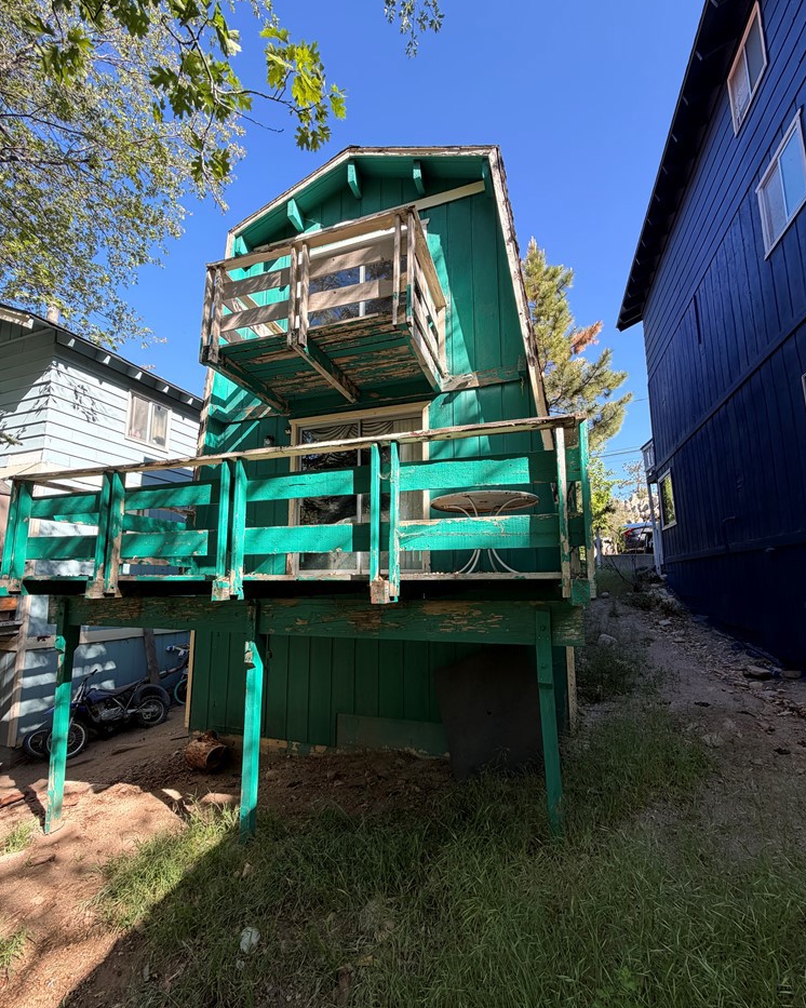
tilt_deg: +7.8
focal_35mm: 15
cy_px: 527
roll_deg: +0.5
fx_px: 447
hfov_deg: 84.0
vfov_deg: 96.7
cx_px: 398
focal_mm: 2.22
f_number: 2.2
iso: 100
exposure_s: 1/121
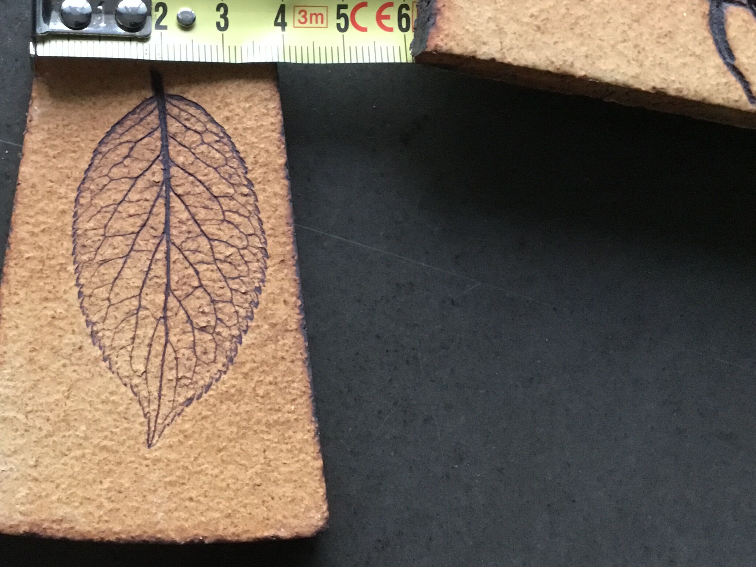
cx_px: 167
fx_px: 1070
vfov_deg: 29.5
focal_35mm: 49
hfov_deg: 37.7
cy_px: 184
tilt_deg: -86.1
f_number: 2.4
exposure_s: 1/17
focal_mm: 3.3
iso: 200
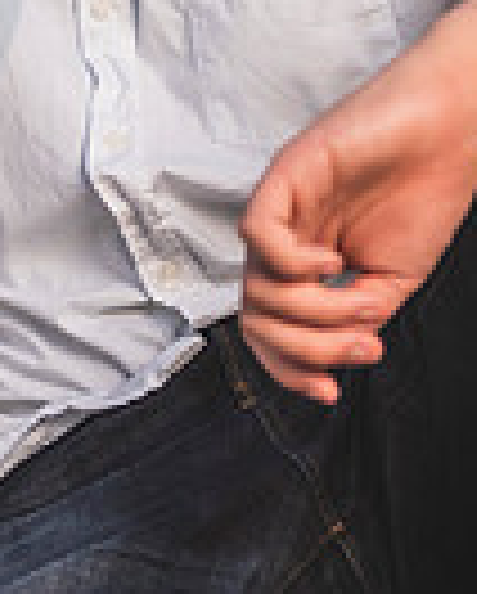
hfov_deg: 6.5
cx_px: -500
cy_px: -259
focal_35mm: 231
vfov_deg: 8.2
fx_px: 4067
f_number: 2.8
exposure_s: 1/2000
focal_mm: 56
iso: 100
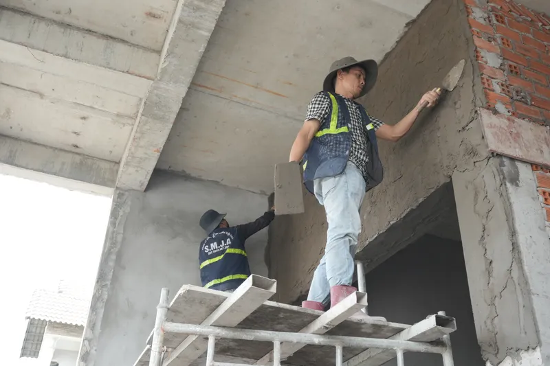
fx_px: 565
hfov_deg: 51.9
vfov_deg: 35.9
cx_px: 275
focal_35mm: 37
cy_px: 183
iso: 1000
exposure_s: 1/160
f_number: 5
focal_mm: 25
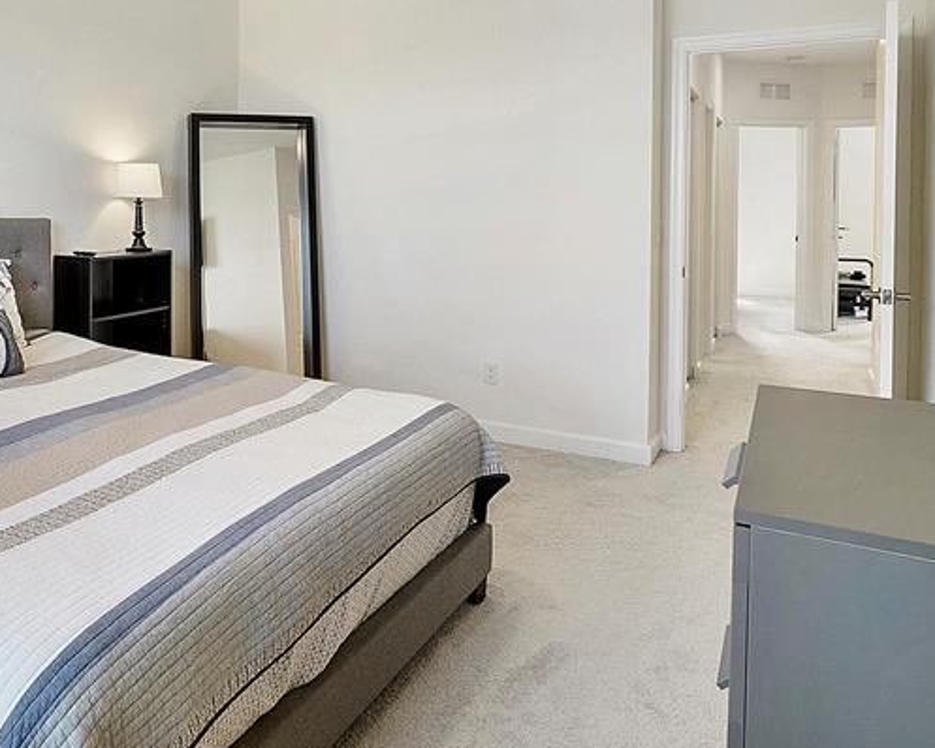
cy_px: 214
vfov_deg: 48.6
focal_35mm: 29
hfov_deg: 57.4
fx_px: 803
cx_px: 233
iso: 160
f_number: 11
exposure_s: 1/6
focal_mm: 10
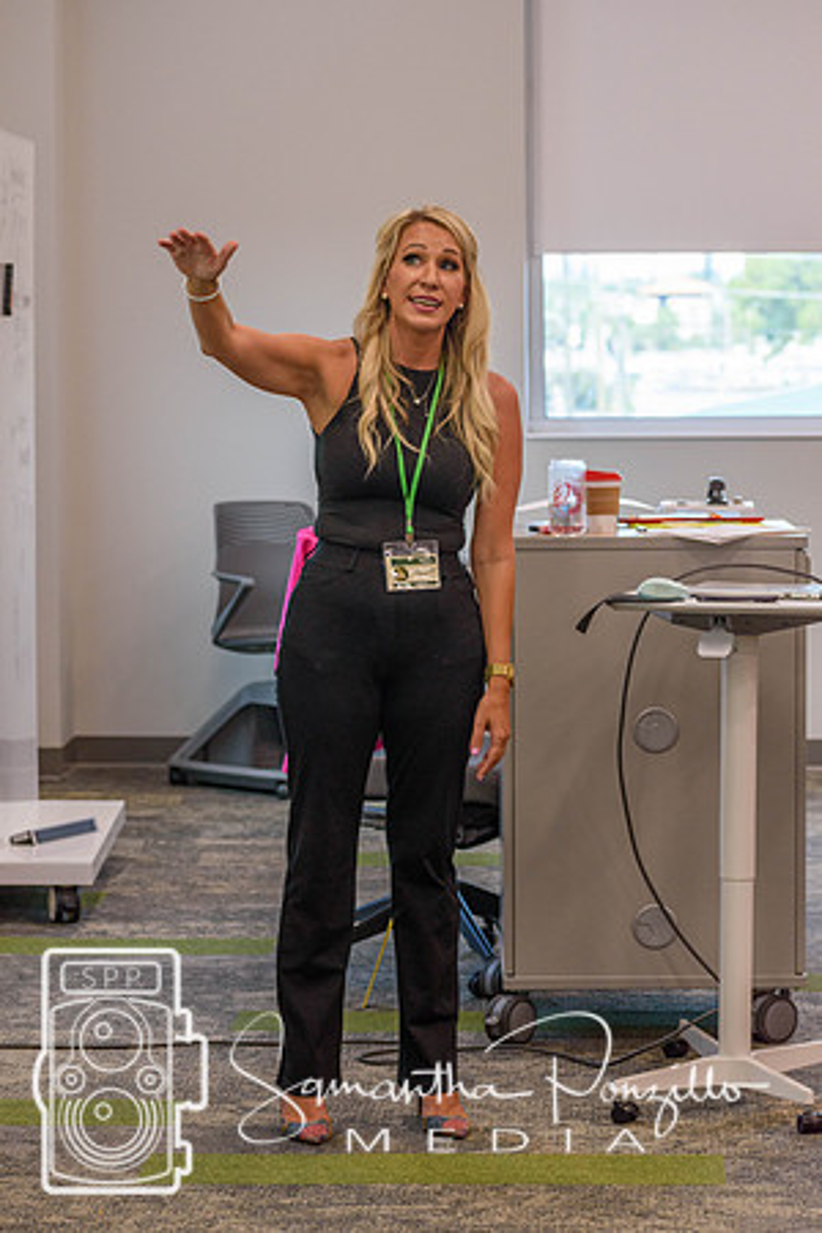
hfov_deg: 11.4
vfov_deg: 17.1
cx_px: 411
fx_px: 4110
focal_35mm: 120
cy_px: 616
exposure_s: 1/200
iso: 800
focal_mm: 80
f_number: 4.8
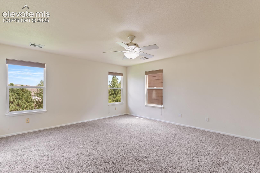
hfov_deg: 95.5
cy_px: 86
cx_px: 130
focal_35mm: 16
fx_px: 118
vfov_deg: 72.6
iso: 125
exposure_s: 1/3
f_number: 9
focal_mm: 10.9
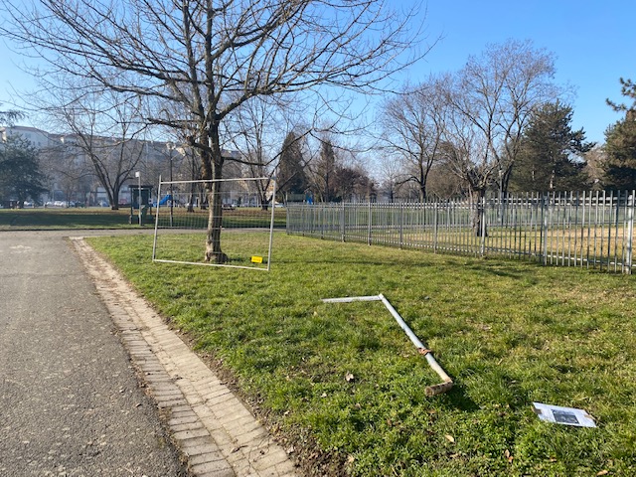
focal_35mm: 26
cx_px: 318
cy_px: 238
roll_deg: -0.6
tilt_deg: -3.8
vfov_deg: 53.1
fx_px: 478
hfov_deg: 67.3
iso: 32
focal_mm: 4.25
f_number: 1.8
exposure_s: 1/1608
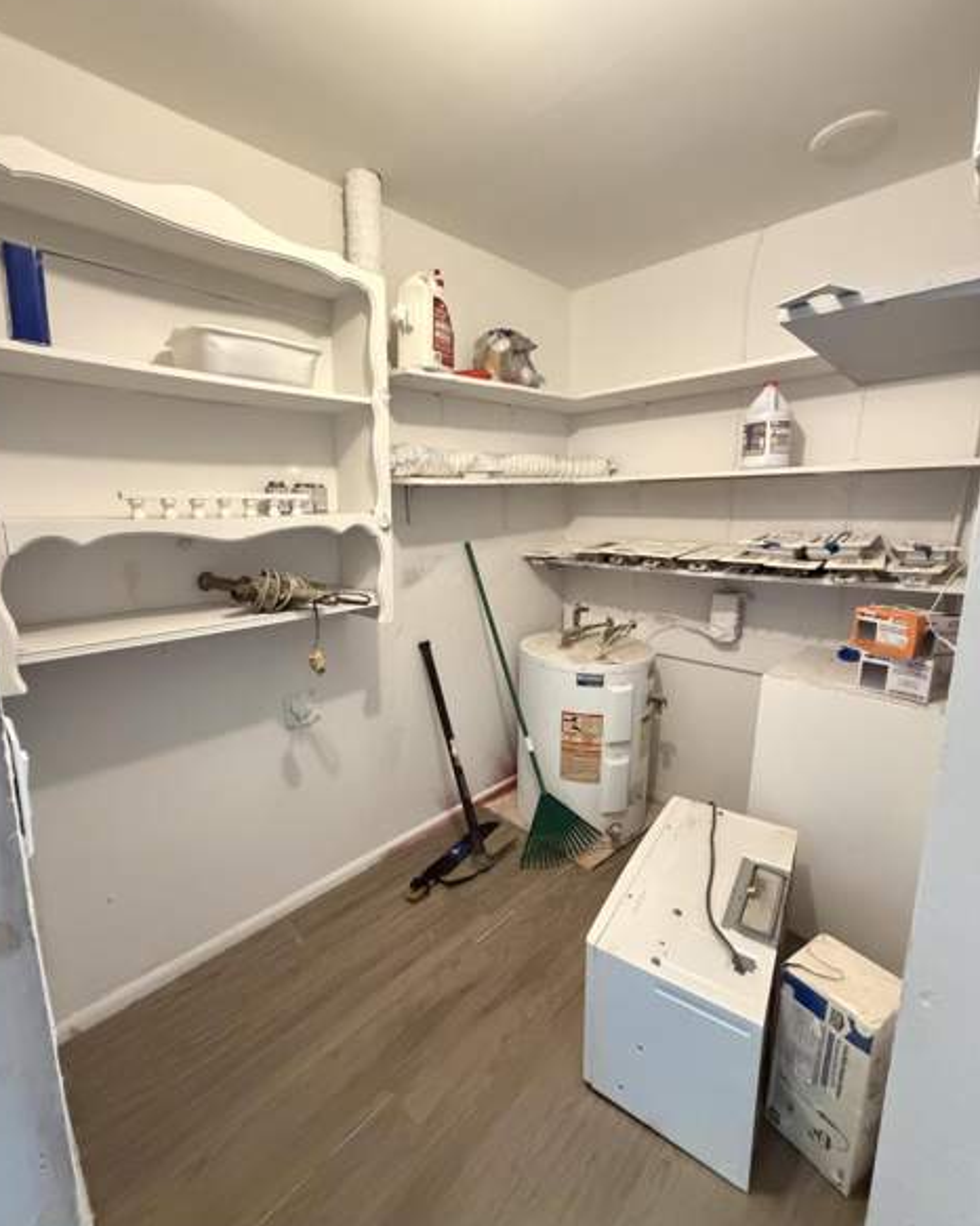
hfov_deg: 84.0
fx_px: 544
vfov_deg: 96.8
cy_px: 606
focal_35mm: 15
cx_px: 477
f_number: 2.2
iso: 1250
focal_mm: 2.22
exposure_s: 1/60
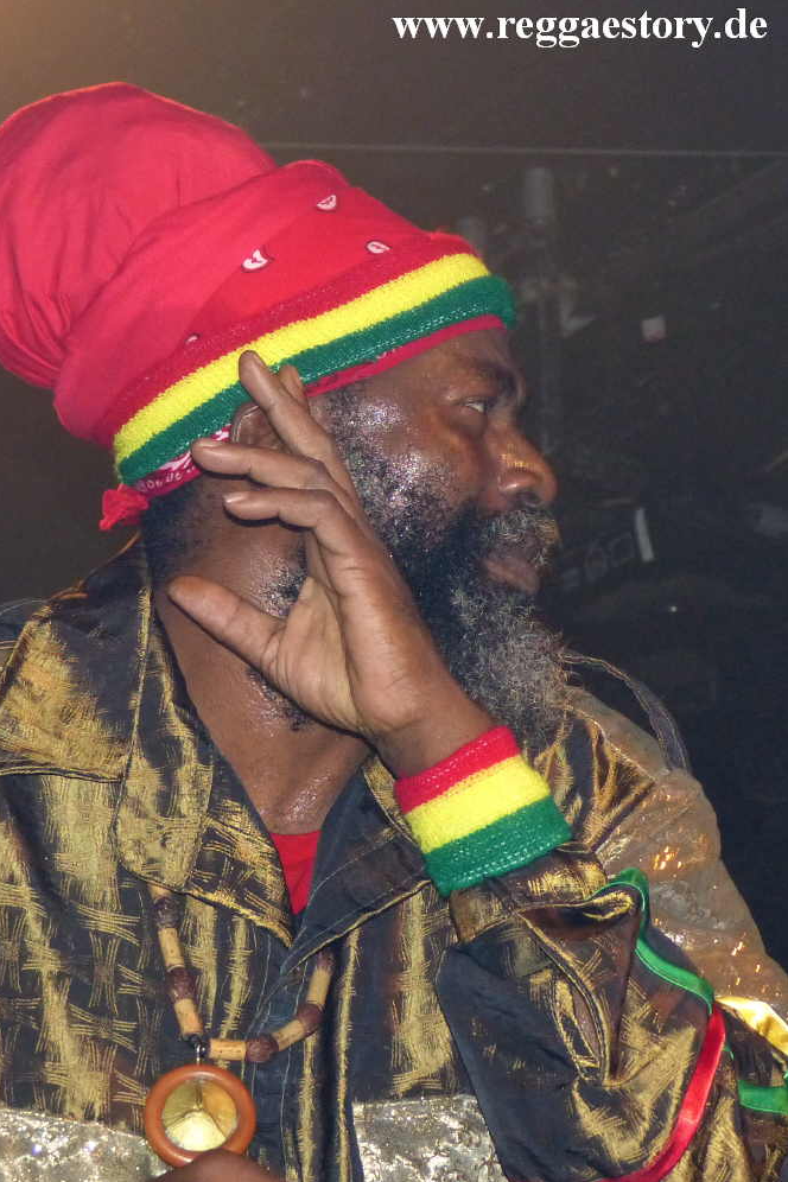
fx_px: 3119
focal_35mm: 95
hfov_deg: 14.4
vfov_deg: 21.5
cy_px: 591
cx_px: 344
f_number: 2.8
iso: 400
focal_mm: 16.4
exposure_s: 1/60
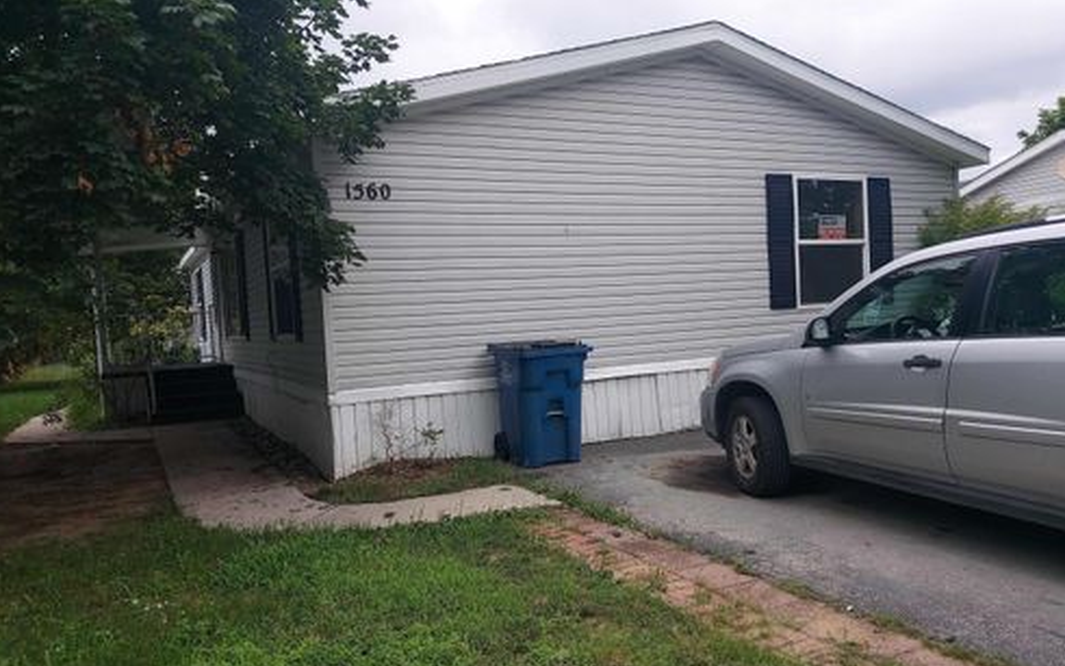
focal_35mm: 27
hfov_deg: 68.4
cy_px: 353
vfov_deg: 46.0
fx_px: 784
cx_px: 534
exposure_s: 1/759
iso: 50
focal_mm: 4.6
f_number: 2
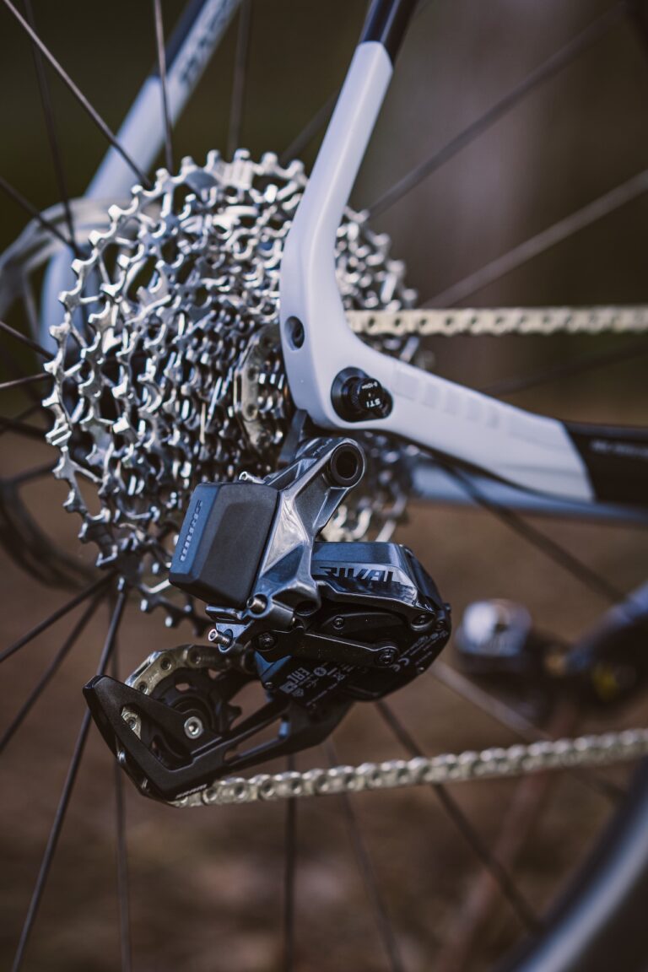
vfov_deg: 23.9
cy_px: 486
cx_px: 324
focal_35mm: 85
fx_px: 2295
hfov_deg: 16.1
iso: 250
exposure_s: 1/250
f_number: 2
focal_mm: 85
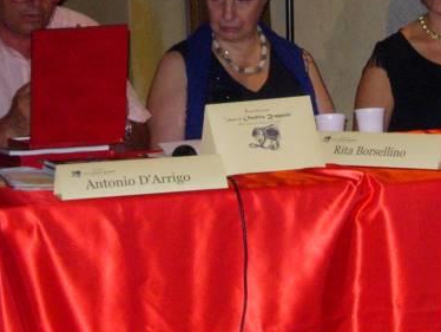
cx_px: 295
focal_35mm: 167
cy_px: -17
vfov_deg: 8.8
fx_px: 2129
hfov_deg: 11.8
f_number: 3.5
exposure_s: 1/161
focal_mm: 12.7
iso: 200
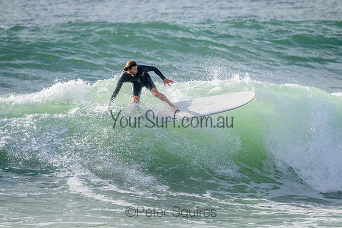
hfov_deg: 2.6
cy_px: 114
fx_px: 7601
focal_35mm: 800
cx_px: 171
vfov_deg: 1.7
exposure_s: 1/2000
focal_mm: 800
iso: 800
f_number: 11
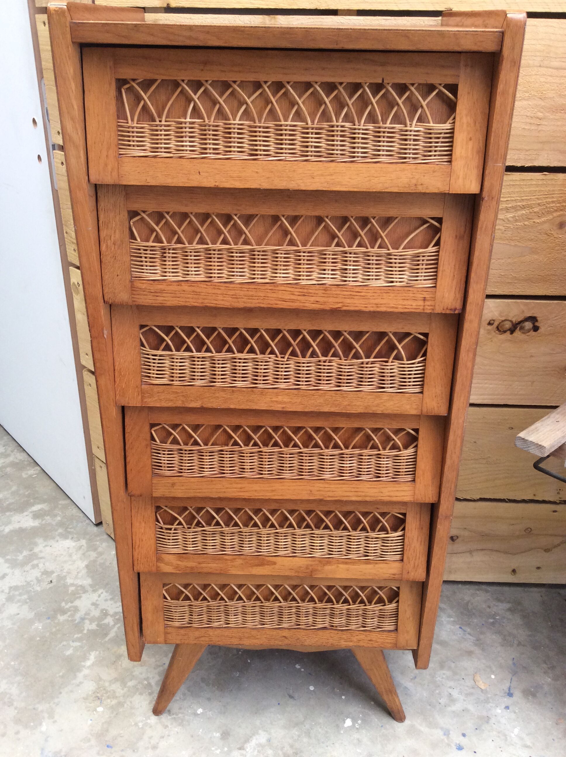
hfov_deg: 44.1
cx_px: 283
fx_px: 699
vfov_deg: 56.9
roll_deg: +1.1
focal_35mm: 32
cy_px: 378
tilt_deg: -26.5
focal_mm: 3.3
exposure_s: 1/25
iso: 64
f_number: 2.4
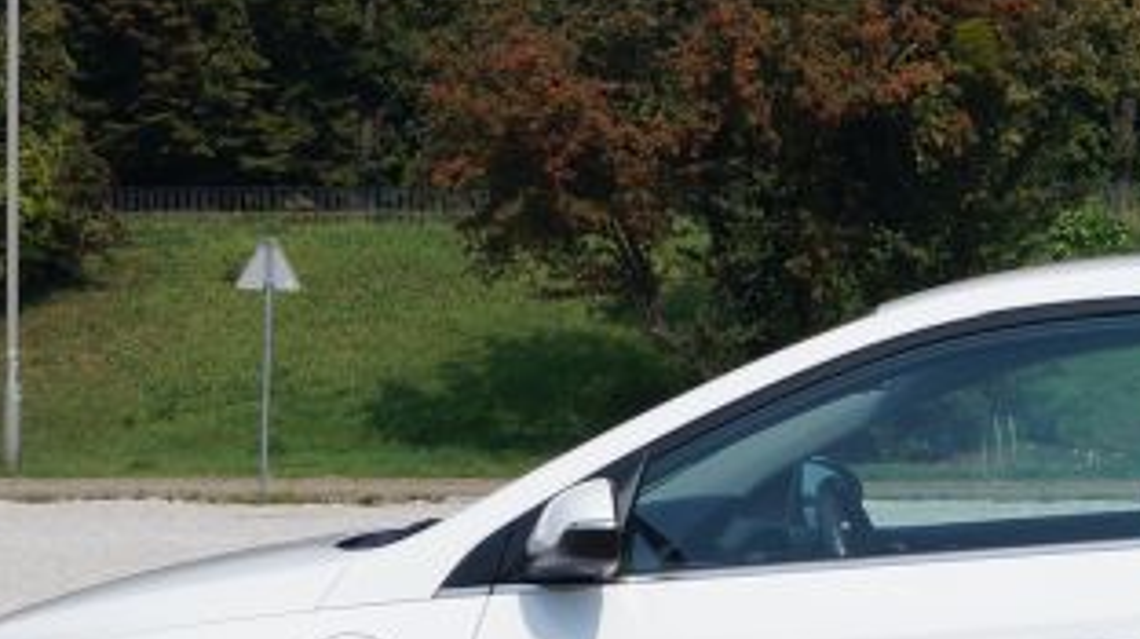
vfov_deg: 9.0
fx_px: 4048
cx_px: 1133
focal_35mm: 134
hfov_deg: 15.7
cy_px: 316
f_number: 13
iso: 100
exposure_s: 1/200
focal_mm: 26
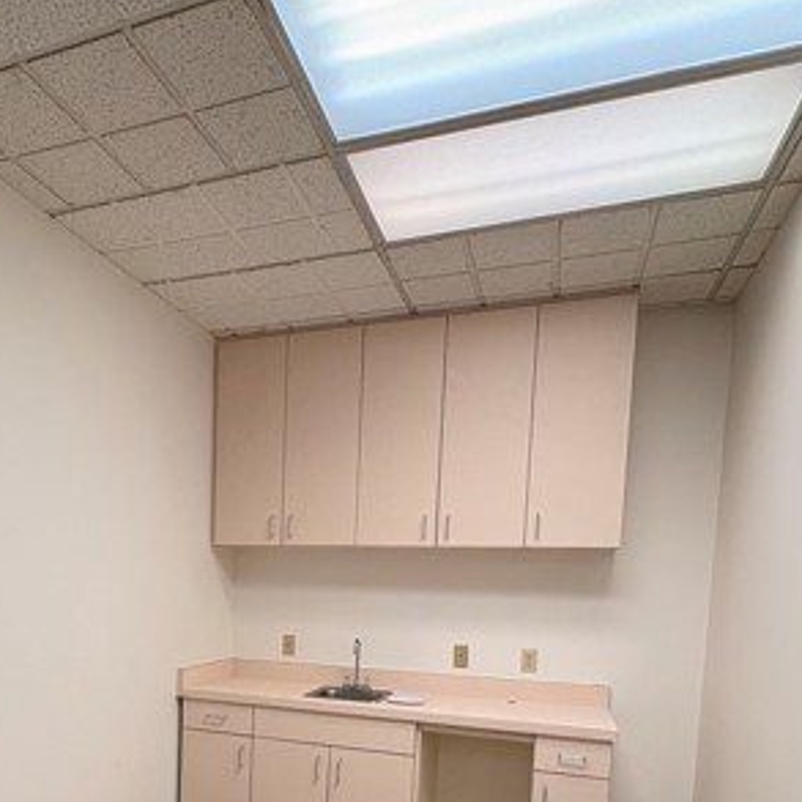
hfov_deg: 57.7
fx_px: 708
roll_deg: -1.5
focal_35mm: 27
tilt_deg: -4.8
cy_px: 649
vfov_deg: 54.7
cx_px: 266
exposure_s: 1/120
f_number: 2.2
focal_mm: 2.22
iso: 100
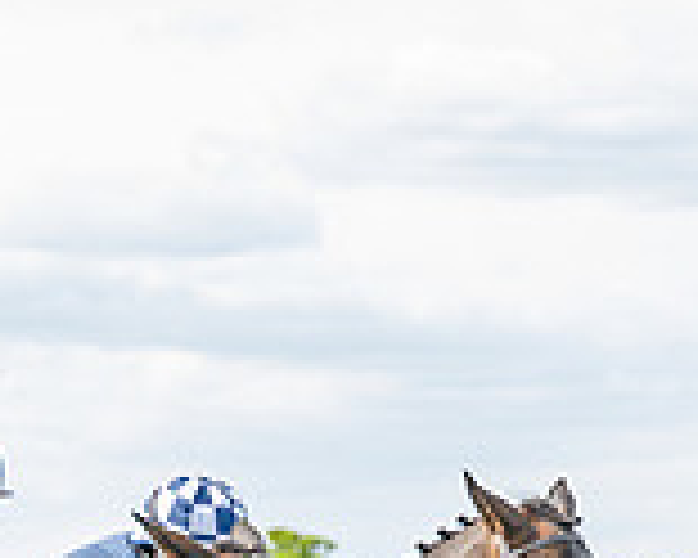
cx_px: 378
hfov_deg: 6.0
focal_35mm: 324
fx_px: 6693
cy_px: 1045
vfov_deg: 4.7
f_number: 3.5
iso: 400
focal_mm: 70
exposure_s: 1/1600
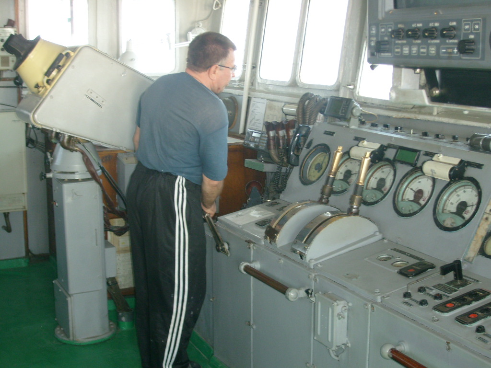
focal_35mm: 52
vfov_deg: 28.0
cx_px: 246
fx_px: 738
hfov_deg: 36.8
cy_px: 184
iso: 100
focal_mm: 8.7
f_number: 3.3
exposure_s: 1/60
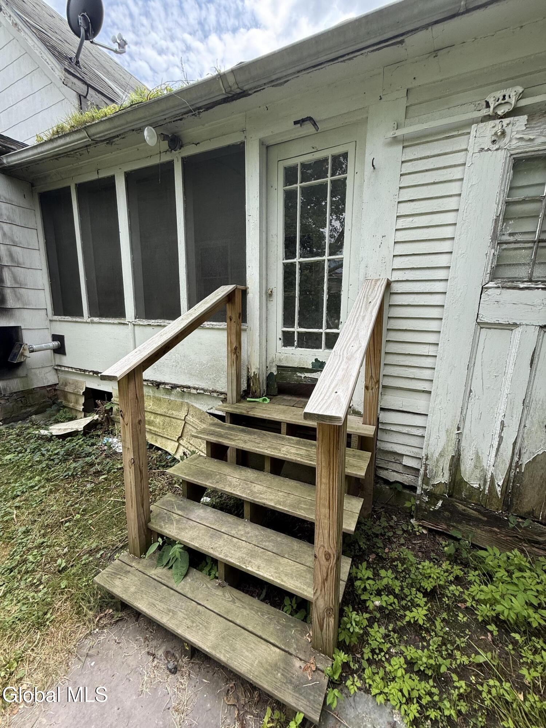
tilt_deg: -9.3
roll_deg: -0.2
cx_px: 273
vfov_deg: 102.1
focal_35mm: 14
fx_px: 294
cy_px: 364
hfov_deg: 85.7
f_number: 2.2
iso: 50
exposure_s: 1/321
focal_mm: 2.22
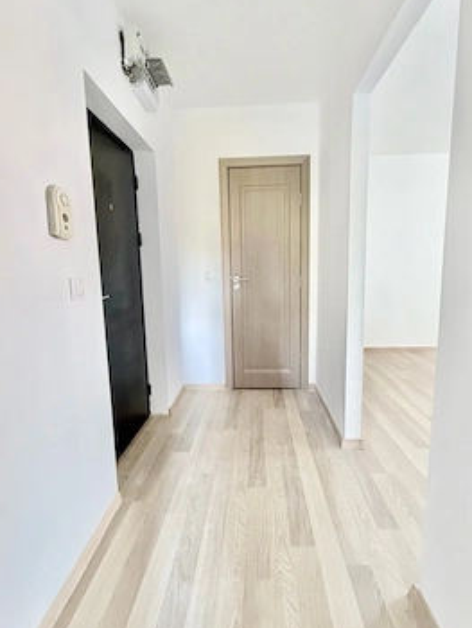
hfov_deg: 78.2
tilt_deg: -6.9
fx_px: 291
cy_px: 309
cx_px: 240
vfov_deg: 94.4
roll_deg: -0.1
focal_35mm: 16
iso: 640
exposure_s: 1/60
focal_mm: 2.22
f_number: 2.2
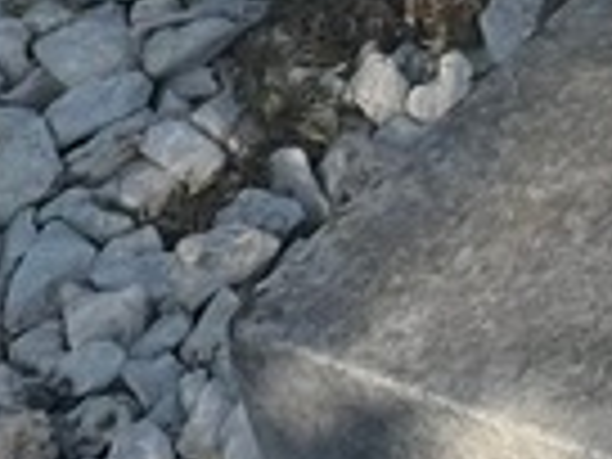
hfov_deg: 4.3
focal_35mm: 453
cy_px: -720
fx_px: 8009
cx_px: 1678
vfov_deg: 3.2
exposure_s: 1/752
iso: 32
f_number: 2.8
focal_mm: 9
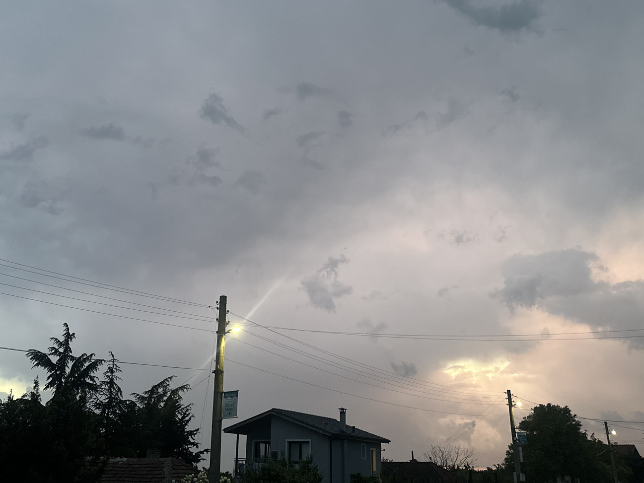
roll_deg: -1.8
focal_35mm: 37
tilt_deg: +26.6
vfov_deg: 37.7
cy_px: 123
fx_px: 688
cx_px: 290
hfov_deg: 50.1
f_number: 1.78
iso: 320
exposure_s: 1/60
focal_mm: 6.86
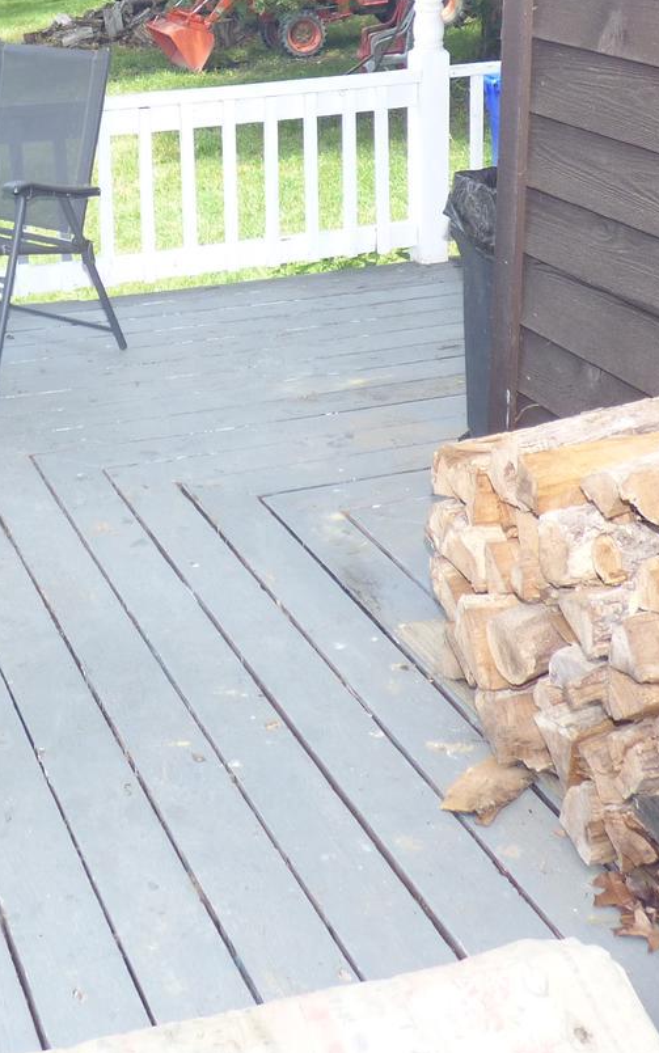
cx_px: 182
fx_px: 1551
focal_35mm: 54
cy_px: 181
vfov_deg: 36.0
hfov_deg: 23.8
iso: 100
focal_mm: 3.58
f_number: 2.8
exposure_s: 1/200
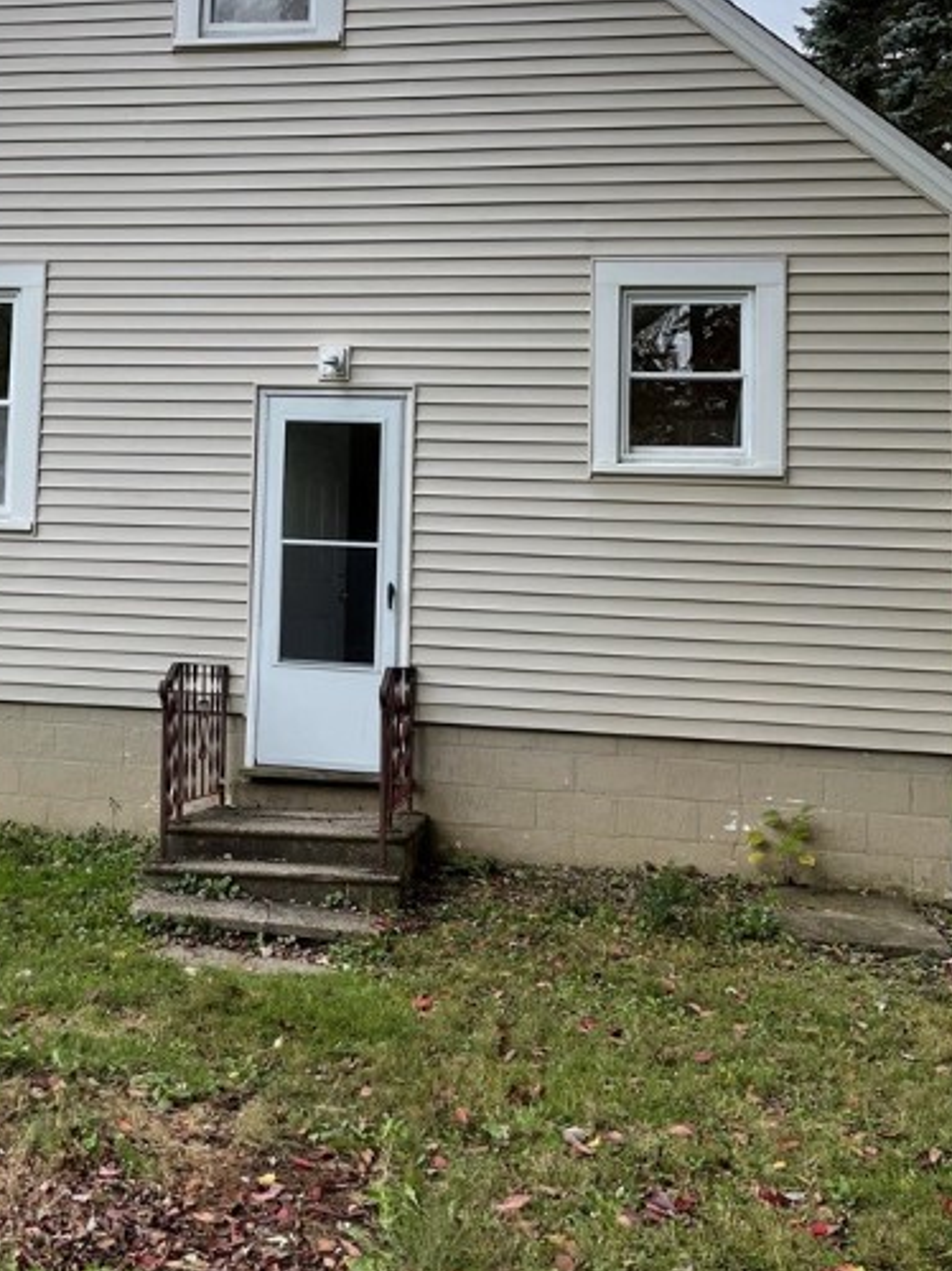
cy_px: 425
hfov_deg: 35.2
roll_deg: -1.6
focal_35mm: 40
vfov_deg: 46.1
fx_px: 1467
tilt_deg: +5.2
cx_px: 247
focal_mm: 5.1
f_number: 1.6
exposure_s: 1/755
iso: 32
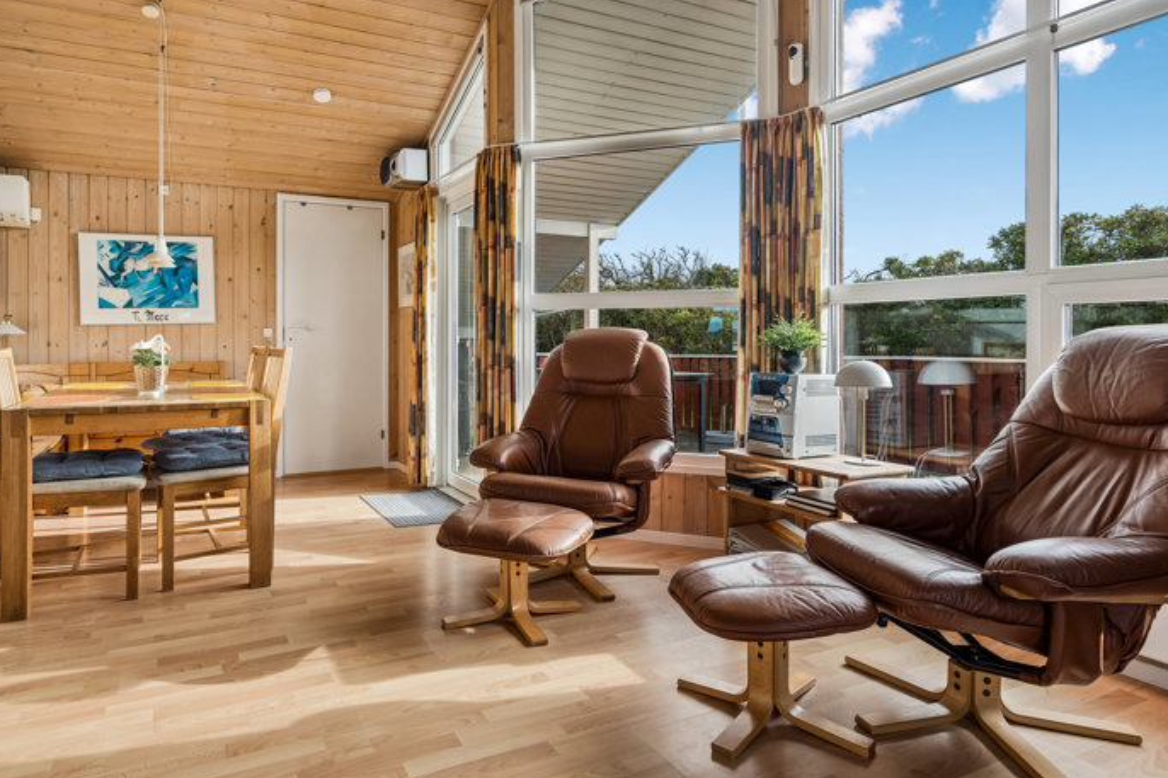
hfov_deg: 80.9
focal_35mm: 21
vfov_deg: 59.3
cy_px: 340
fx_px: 681
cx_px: 519
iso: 400
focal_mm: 18
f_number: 6.3
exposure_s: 1/50
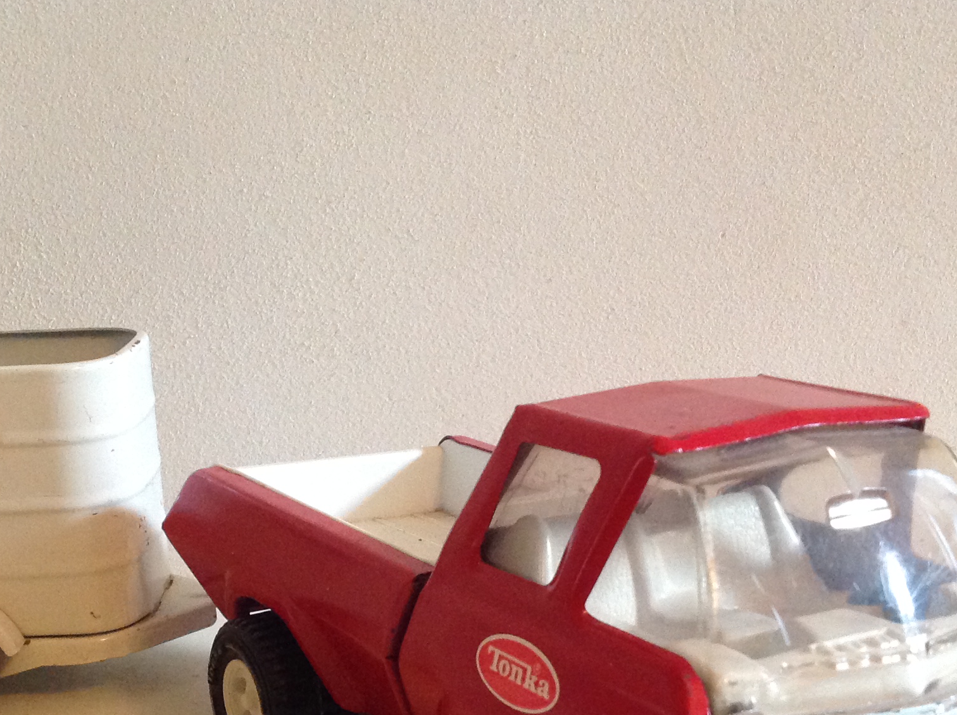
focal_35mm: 60
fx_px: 1656
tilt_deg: -15.0
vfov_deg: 24.0
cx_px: 346
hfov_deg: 32.0
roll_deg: +0.2
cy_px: 560
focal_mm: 4.28
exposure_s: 1/15
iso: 320
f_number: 2.4
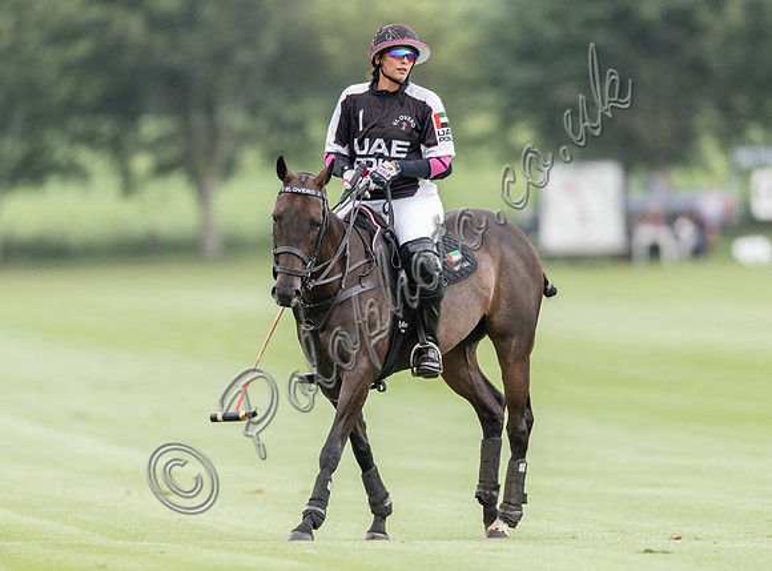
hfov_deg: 3.1
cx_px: 459
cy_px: 260
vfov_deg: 2.3
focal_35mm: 651
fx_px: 14442
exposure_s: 1/1600
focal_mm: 500
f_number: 4
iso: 800
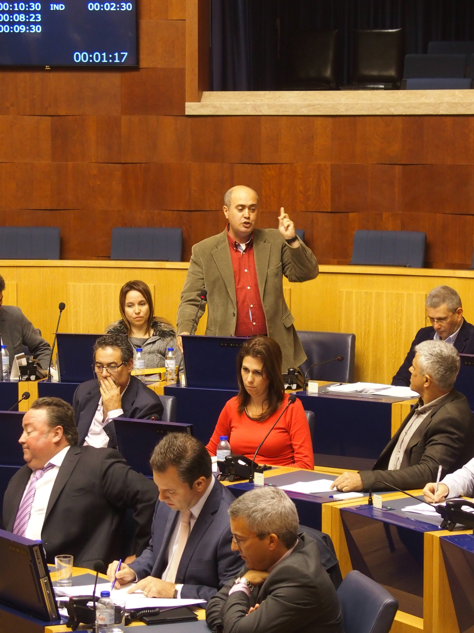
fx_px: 1826
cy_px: 316
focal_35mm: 100
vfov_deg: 19.6
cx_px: 237
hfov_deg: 14.8
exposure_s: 1/60
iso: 640
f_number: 2.8
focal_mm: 21.2
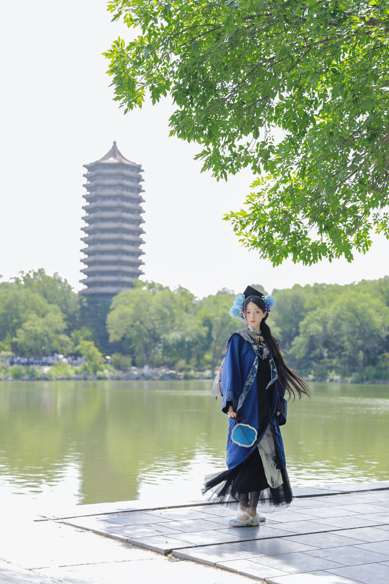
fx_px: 1021
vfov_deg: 31.9
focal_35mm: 63
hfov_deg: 21.6
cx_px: 194
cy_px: 292
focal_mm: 59
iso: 100
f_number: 2.8
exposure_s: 1/400
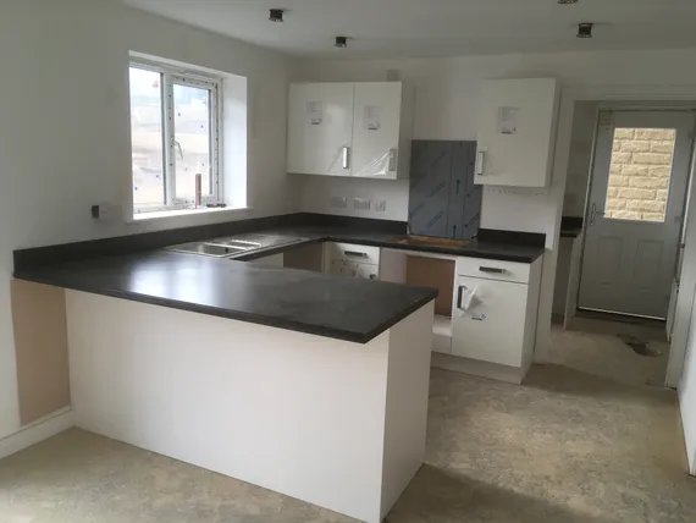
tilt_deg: -10.3
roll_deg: -1.2
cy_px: 262
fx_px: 583
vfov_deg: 48.3
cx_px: 348
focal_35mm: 29
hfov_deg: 61.6
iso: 25
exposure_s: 1/100
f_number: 2.2
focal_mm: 4.15
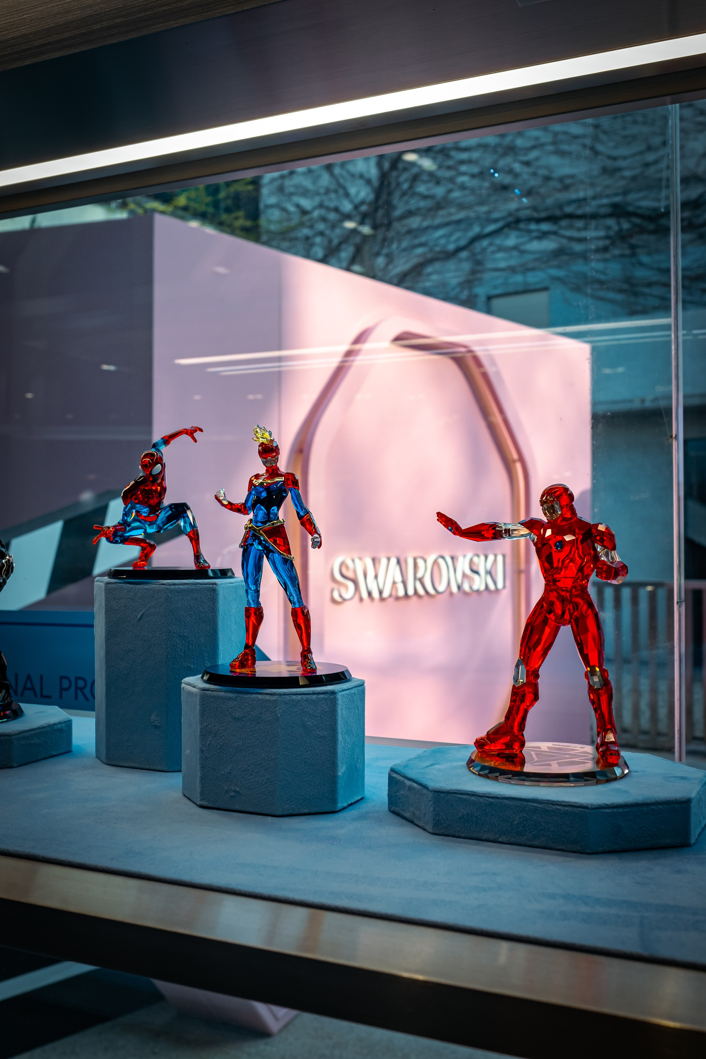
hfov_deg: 37.9
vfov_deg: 54.4
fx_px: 1030
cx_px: 353
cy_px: 530
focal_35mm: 35
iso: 200
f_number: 8
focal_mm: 23
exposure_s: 1/125
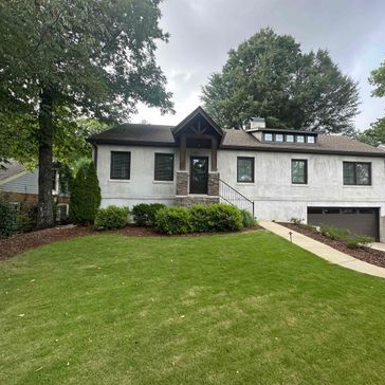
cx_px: 231
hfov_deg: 83.0
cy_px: 197
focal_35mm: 17
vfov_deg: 84.0
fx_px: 214
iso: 64
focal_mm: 2.22
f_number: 2.2
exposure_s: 1/99
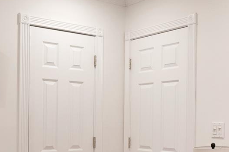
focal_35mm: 62
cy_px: 137
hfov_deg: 32.1
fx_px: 394
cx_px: 153
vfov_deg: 21.4
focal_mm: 16
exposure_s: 1/100
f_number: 4
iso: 1250
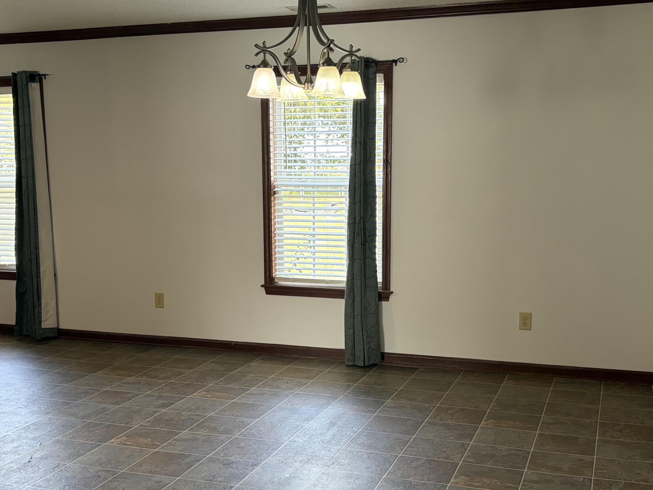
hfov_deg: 42.9
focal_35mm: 44
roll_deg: +1.7
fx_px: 830
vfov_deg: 32.8
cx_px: 317
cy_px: 289
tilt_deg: -7.7
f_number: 1.6
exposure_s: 1/120
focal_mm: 5.96
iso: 200
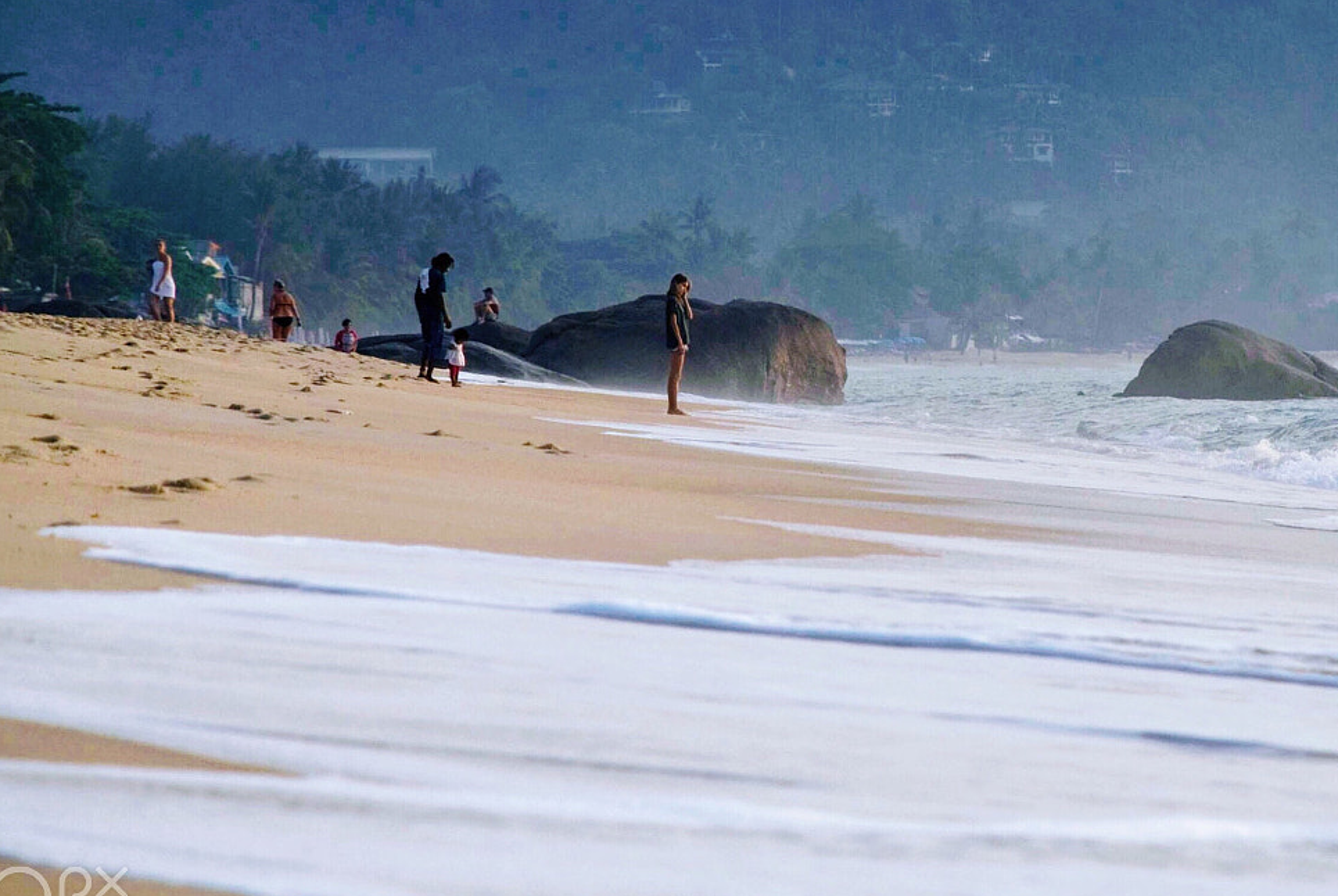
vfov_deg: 4.1
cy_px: 338
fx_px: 12497
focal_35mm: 336
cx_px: 893
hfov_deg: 6.1
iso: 160
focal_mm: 135
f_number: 5.6
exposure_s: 1/500
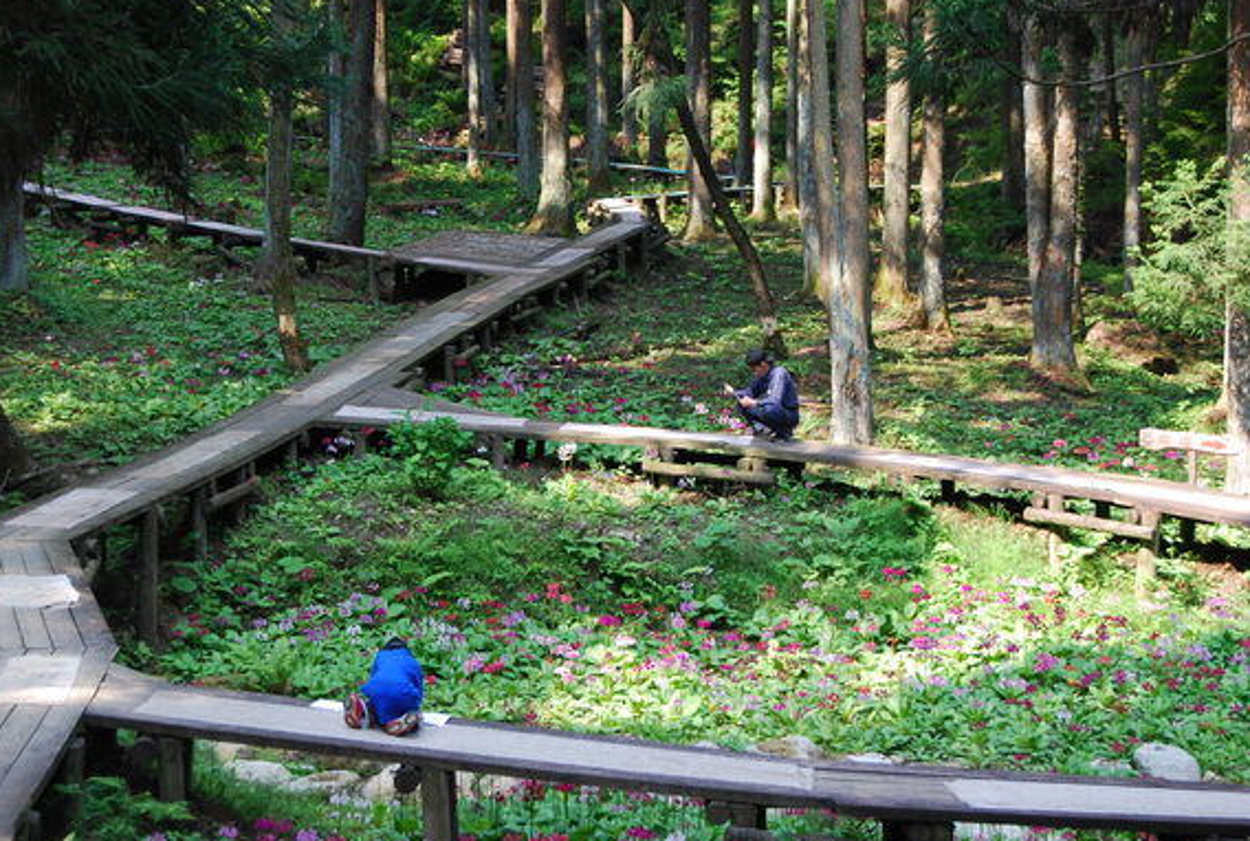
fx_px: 2771
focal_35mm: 80
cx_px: 519
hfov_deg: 25.4
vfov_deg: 17.3
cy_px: 451
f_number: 6.3
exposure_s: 1/160
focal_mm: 45
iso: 400
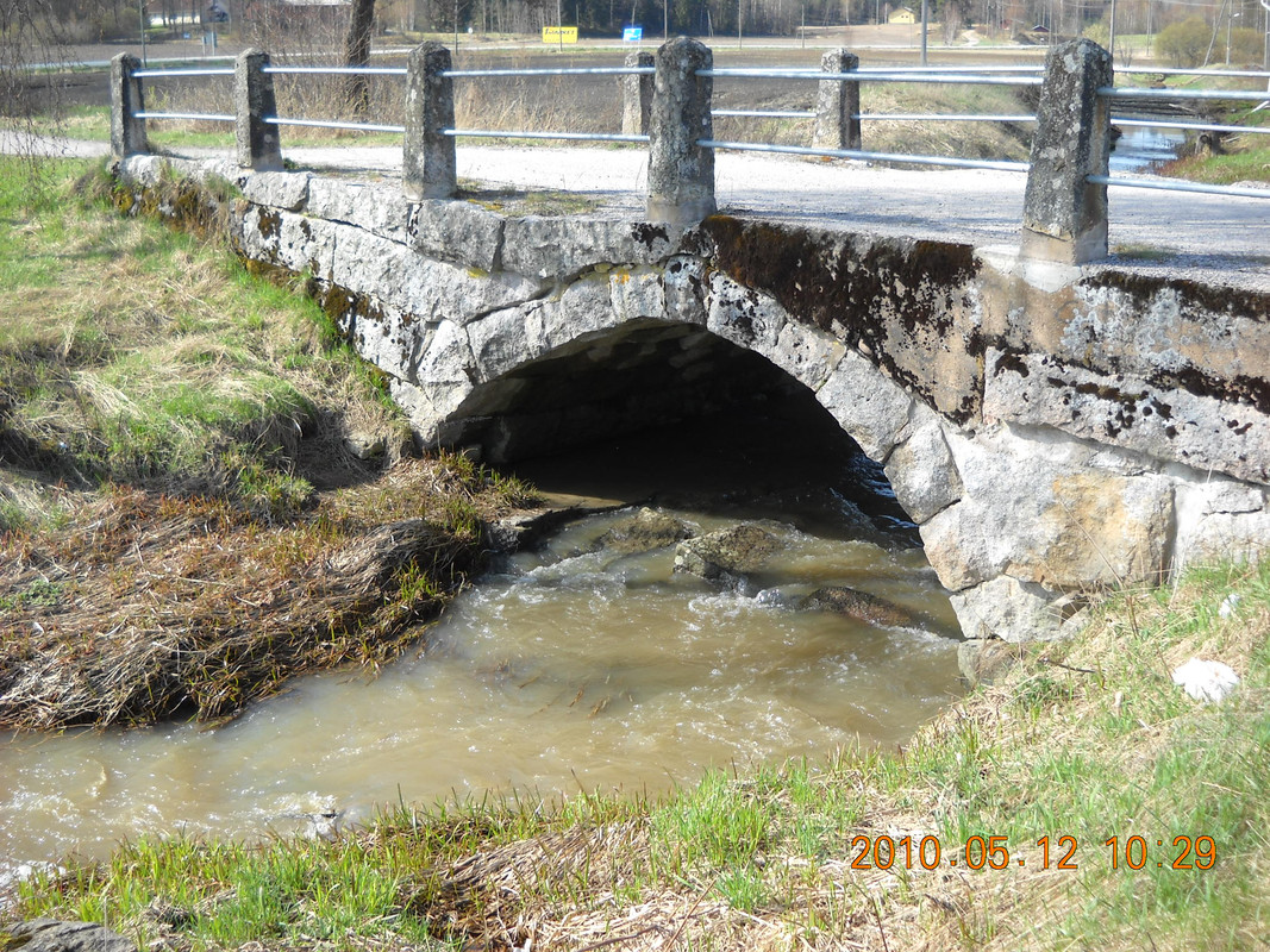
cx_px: 635
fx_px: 1504
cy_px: 476
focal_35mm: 41
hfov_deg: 45.8
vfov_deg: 35.1
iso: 64
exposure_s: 1/250
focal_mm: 6.72
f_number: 3.1
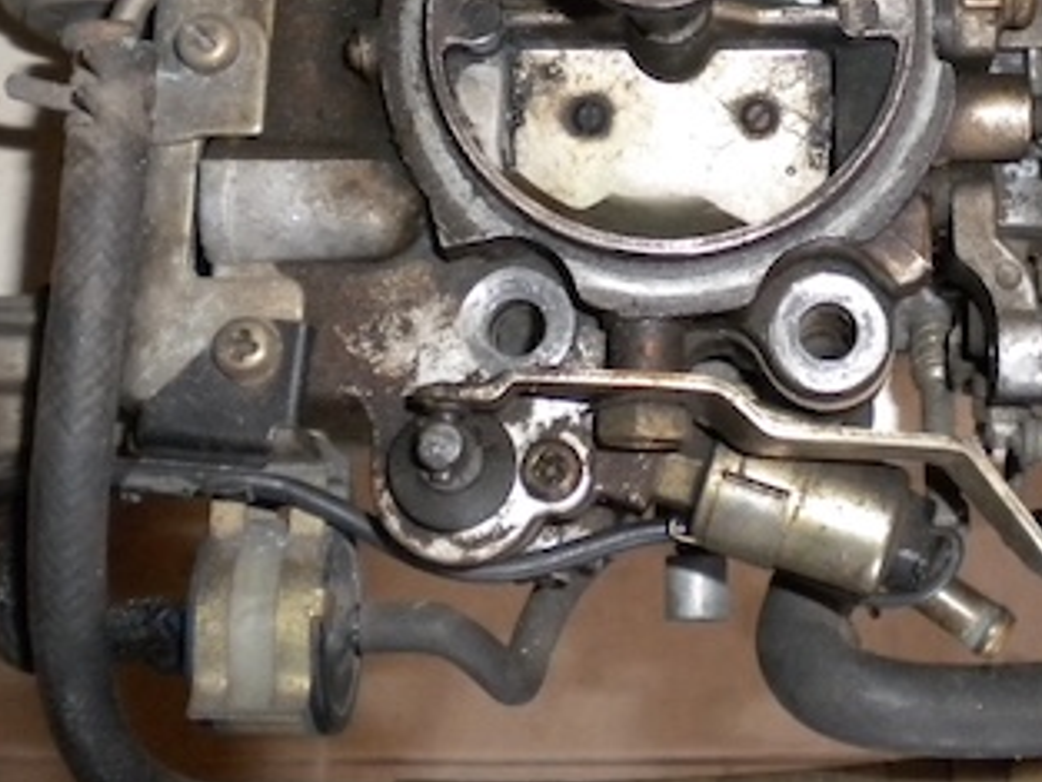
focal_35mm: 67
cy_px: 67
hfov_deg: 28.7
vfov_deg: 21.4
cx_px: 702
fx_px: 2018
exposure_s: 1/30
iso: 400
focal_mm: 6.3
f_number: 3.1
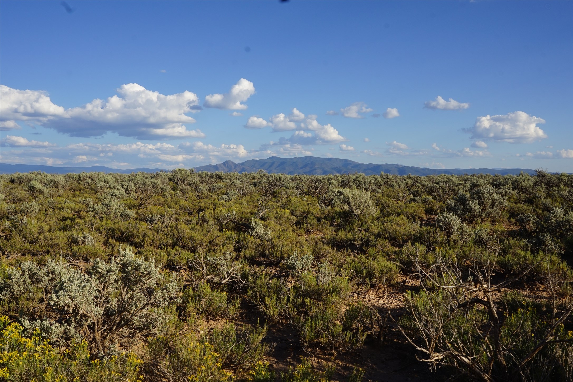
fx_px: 589
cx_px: 286
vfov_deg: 36.0
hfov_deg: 51.9
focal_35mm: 37
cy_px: 191
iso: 100
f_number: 14
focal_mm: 25
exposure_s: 1/100
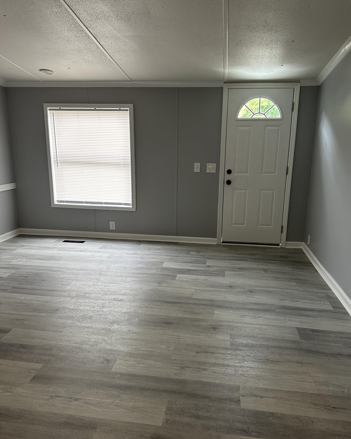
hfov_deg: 54.9
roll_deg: -1.1
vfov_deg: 66.0
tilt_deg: -12.3
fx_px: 338
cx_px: 182
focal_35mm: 26
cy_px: 231
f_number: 1.78
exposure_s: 1/120
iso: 160
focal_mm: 6.86
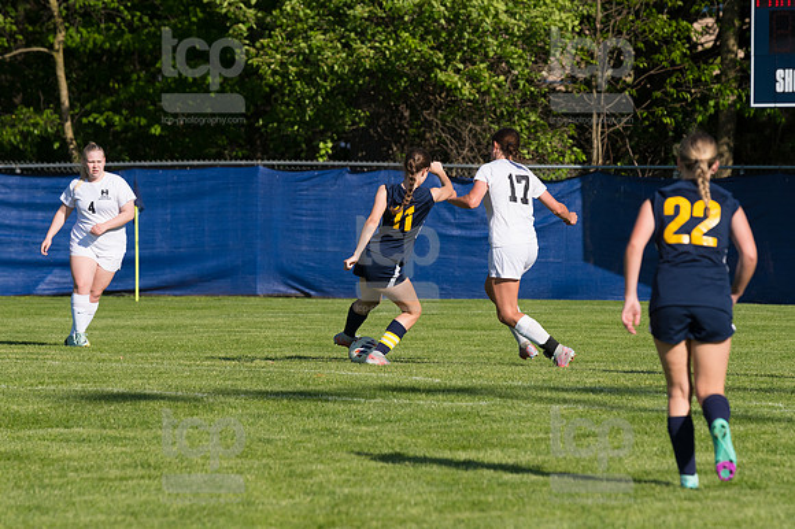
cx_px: 398
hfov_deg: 6.9
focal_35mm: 300
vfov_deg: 4.6
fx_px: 6621
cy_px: 264
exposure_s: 1/1600
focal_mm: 200
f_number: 5.6
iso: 250
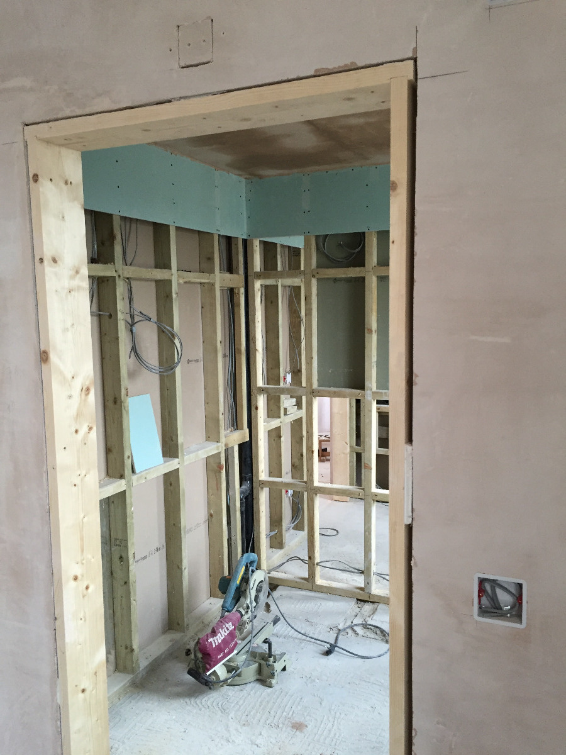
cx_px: 283
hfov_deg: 48.2
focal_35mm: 29
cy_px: 378
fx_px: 632
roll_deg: +2.2
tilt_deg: -8.7
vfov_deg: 61.7
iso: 160
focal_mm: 4.15
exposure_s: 1/33
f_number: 2.2
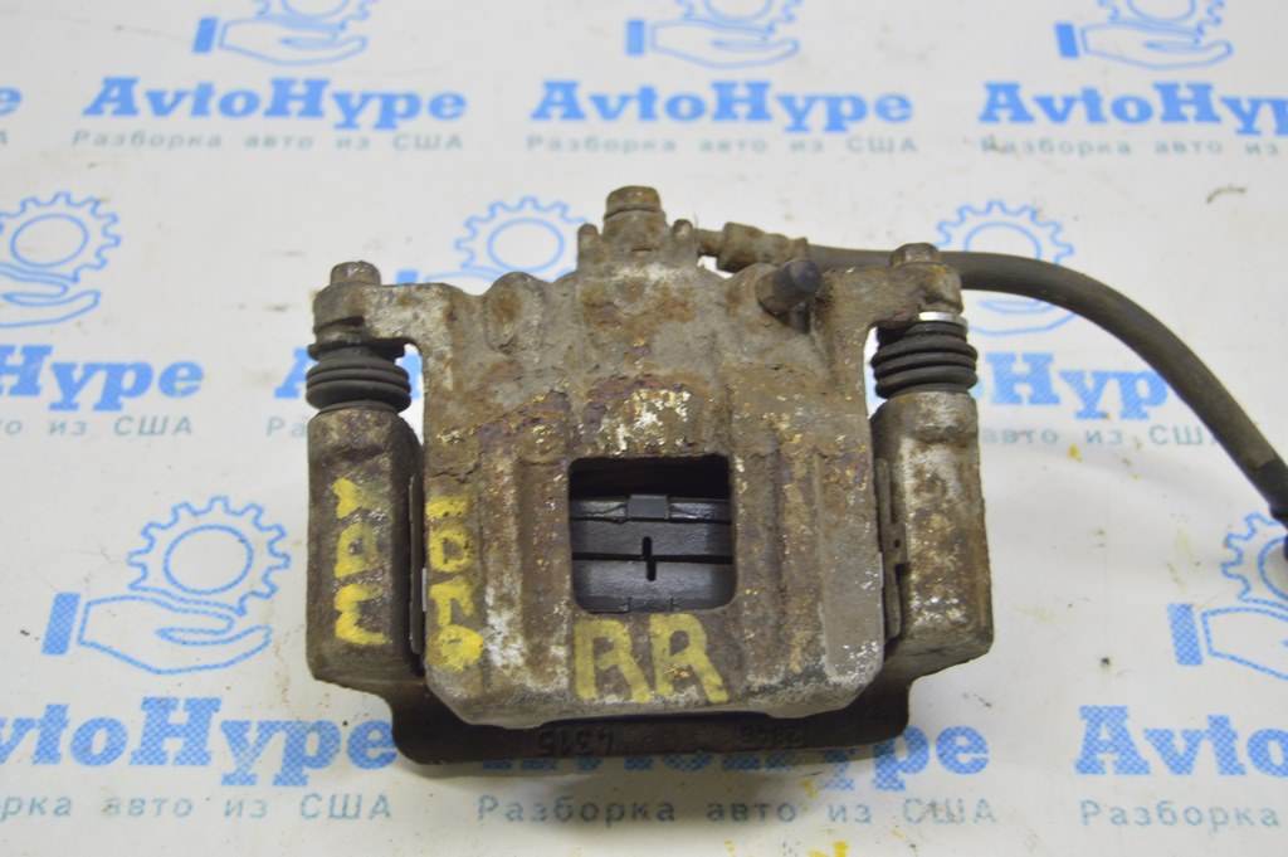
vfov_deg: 23.7
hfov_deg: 35.1
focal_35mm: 57
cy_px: 428
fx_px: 2038
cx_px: 644
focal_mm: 38
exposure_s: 1/20
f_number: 5.6
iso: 400
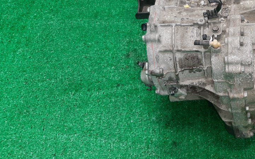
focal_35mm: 55
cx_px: 215
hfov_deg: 35.3
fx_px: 382
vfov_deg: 23.4
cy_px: 54
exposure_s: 1/50
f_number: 1.7
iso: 148
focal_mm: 3.93
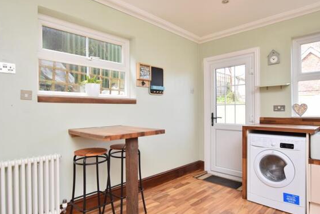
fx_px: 187
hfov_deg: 81.2
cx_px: 162
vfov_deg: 59.5
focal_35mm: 21
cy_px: 110
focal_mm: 12
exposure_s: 1/100
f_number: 8
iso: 320
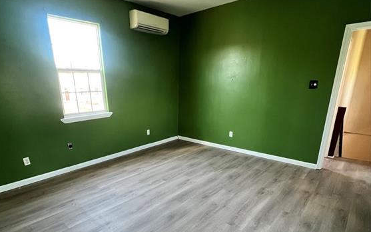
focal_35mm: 19
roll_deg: +0.4
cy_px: 146
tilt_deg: -16.9
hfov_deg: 88.0
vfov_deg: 61.3
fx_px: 192
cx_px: 182
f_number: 1.8
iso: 250
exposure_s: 1/60
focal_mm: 1.57
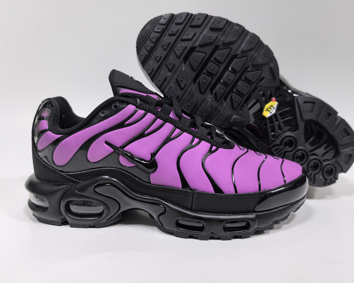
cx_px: 191
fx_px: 304
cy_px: 139
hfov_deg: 60.4
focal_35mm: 29
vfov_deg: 50.0
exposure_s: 1/100
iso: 200
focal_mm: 8.5
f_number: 2
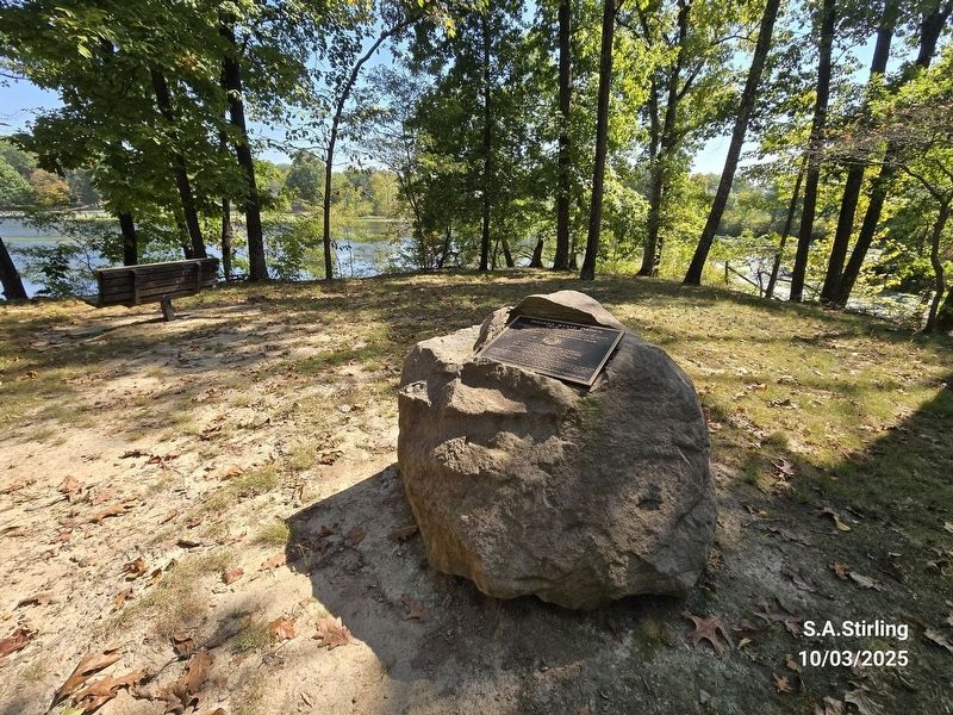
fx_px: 358
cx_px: 476
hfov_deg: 106.2
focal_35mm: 13
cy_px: 358
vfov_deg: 89.9
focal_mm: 2.2
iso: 50
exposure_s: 1/767
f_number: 2.2
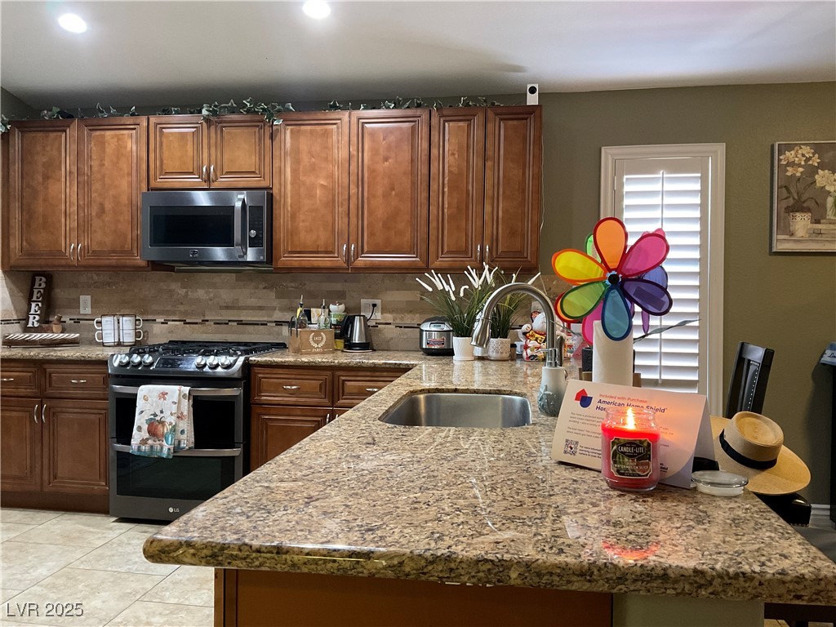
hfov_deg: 61.7
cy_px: 314
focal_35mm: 29
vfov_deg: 48.2
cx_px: 418
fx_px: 700
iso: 250
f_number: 1.8
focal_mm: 3
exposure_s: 1/40
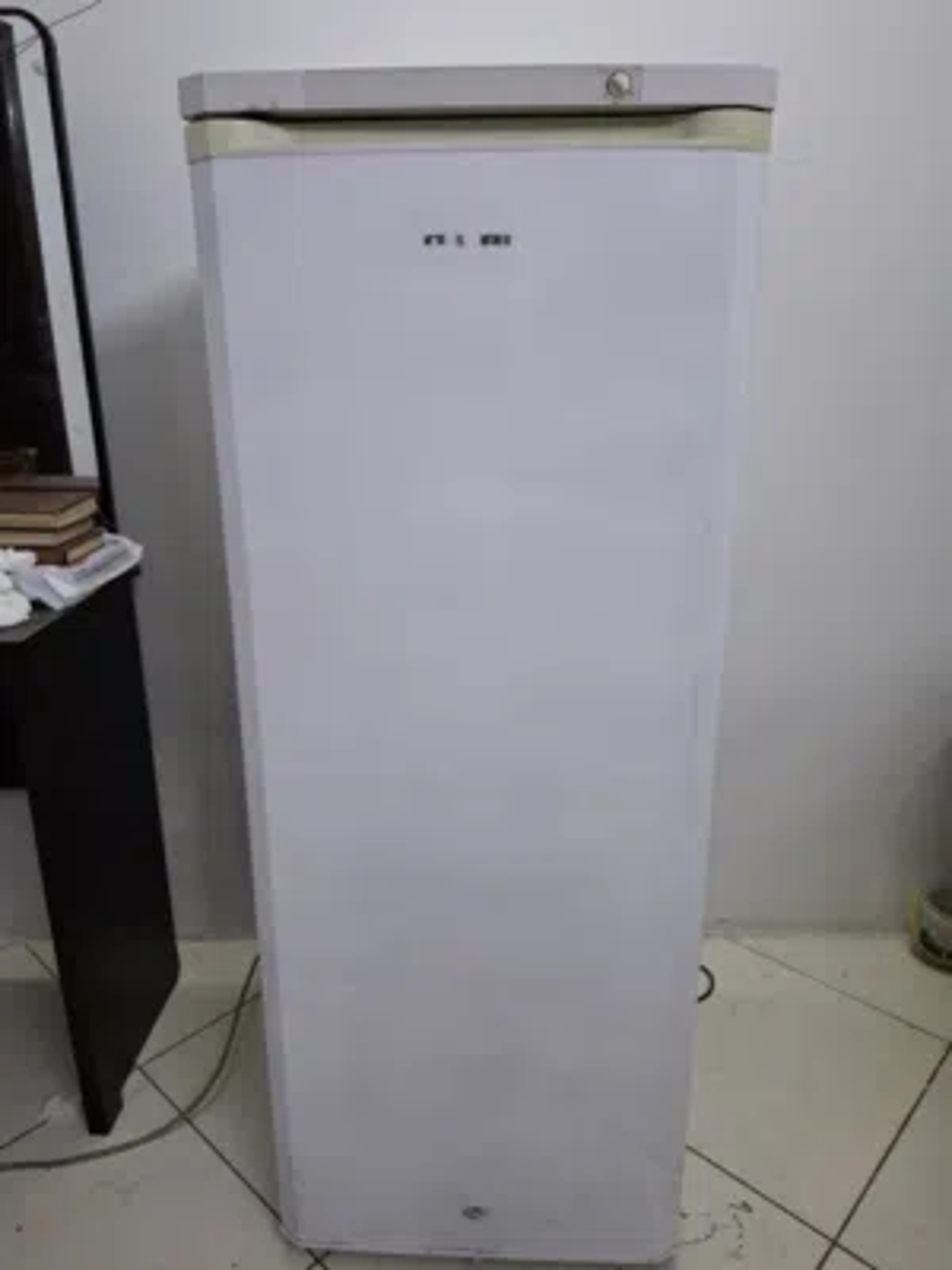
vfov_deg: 73.9
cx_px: 476
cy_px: 635
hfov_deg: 58.9
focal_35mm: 23
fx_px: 843
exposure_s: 1/50
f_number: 1.8
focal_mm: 5.54
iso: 200
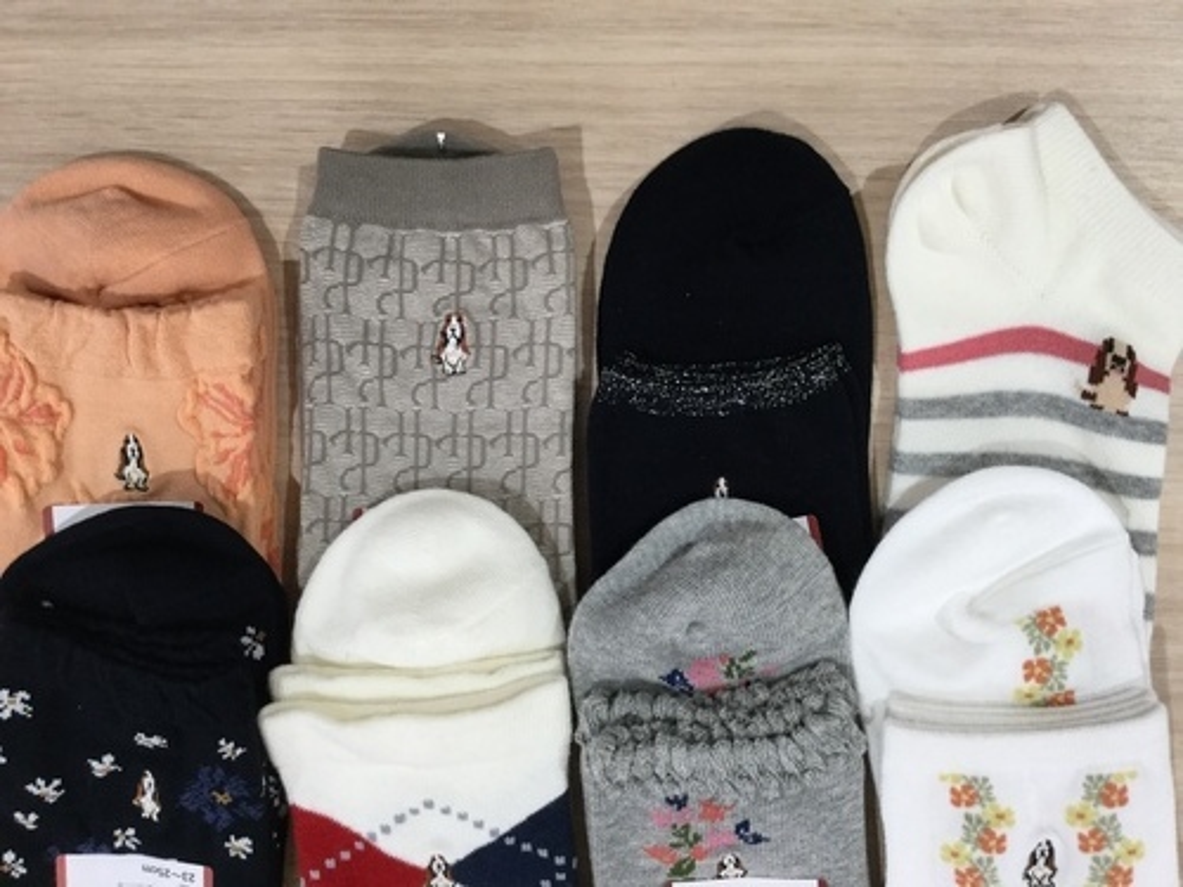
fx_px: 1059
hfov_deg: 58.4
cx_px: 592
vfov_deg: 45.4
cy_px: 444
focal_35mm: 31
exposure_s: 1/30
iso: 40
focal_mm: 3.3
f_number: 2.4
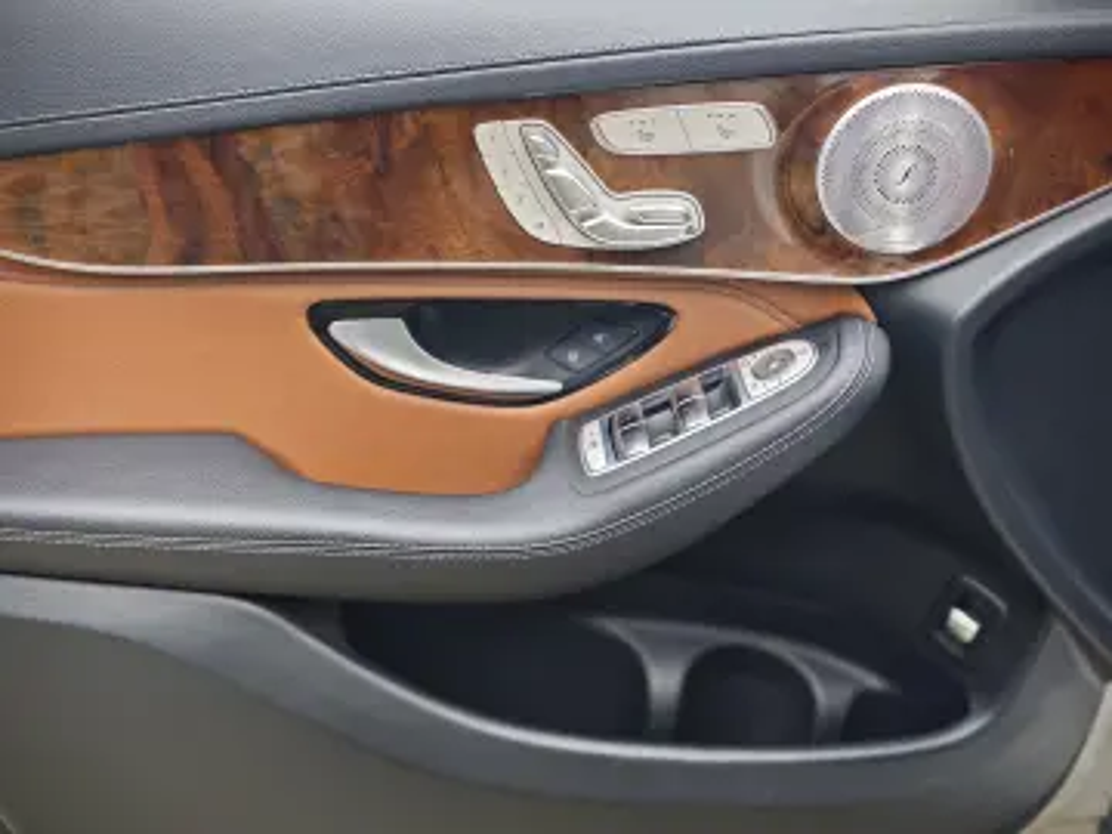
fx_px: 1124
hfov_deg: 52.6
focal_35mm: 35
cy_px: 417
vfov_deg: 40.7
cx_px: 556
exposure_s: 1/224
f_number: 1.4
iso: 50
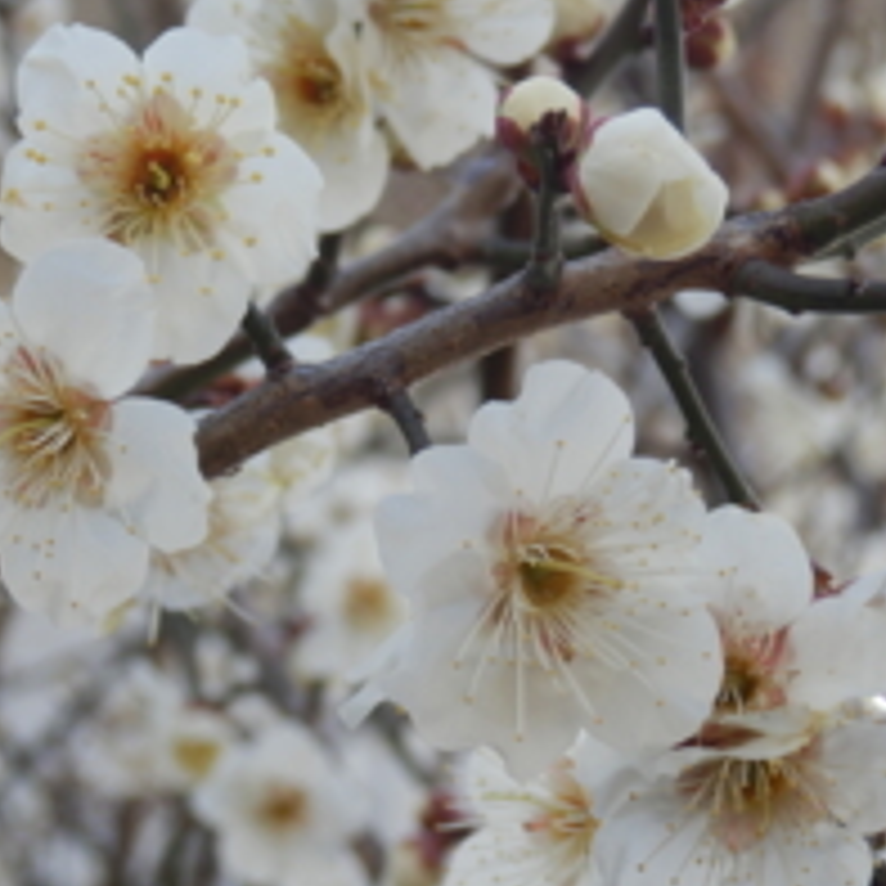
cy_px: 387
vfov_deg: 11.1
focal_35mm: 158
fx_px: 4575
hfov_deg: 11.0
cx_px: 243
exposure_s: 1/160
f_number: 4.8
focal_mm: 15.8
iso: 80
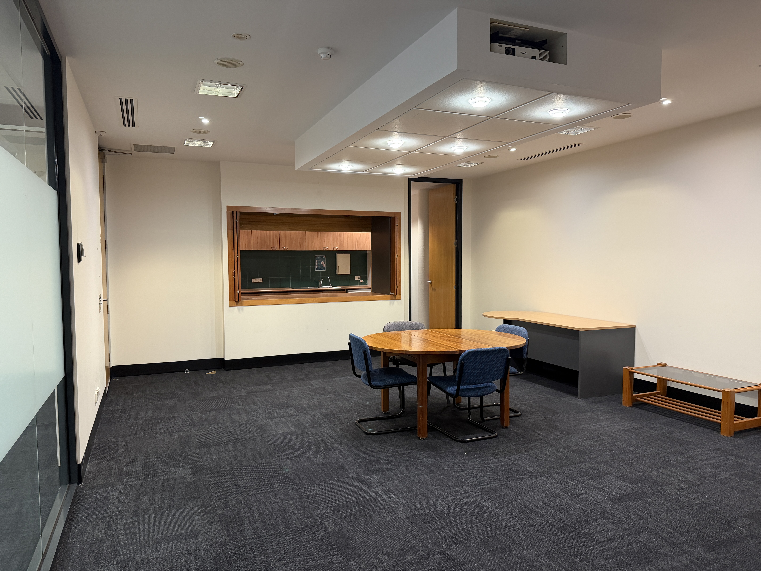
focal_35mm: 24
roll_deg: +0.2
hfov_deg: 71.6
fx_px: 528
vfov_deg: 56.8
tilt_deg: -3.3
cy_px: 286
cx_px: 380
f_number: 1.78
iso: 200
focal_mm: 6.76
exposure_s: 1/50
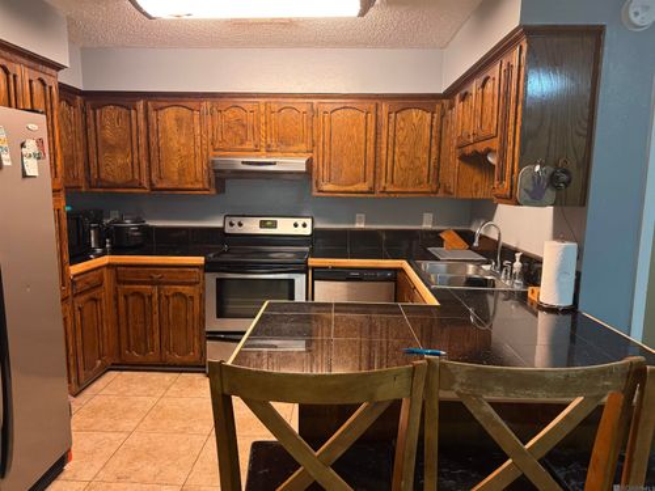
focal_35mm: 24
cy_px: 246
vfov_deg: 56.8
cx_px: 328
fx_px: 454
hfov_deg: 71.6
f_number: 1.78
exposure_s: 1/60
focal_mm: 6.76
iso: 640
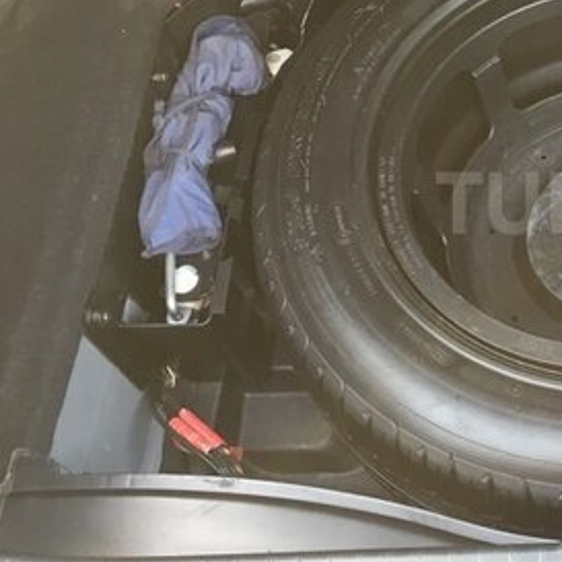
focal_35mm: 62
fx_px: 1139
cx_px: 646
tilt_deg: -58.5
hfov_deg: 25.3
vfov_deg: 27.6
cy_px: 203
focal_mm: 4.15
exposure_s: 1/33
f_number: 2.2
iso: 64
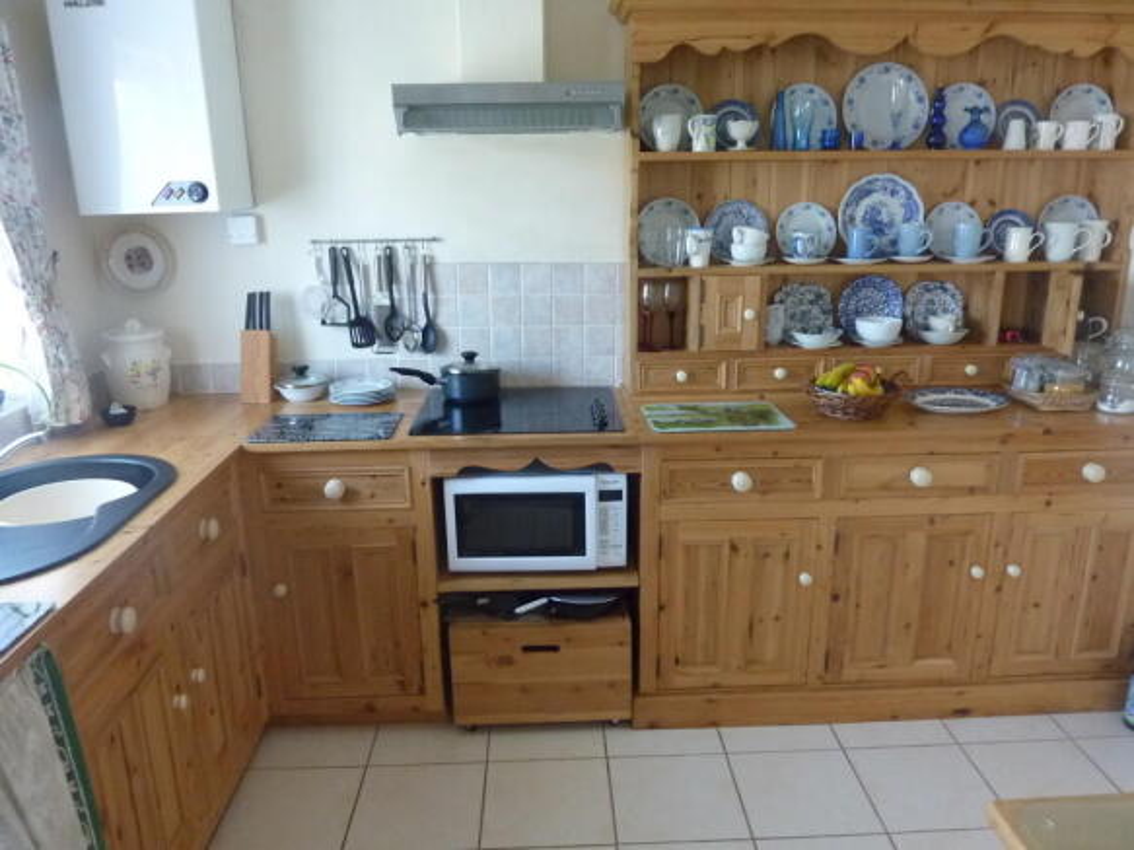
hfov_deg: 69.4
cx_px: 567
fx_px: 819
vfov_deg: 54.9
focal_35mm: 25
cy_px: 425
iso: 400
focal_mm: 4.1
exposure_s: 1/25
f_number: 3.3
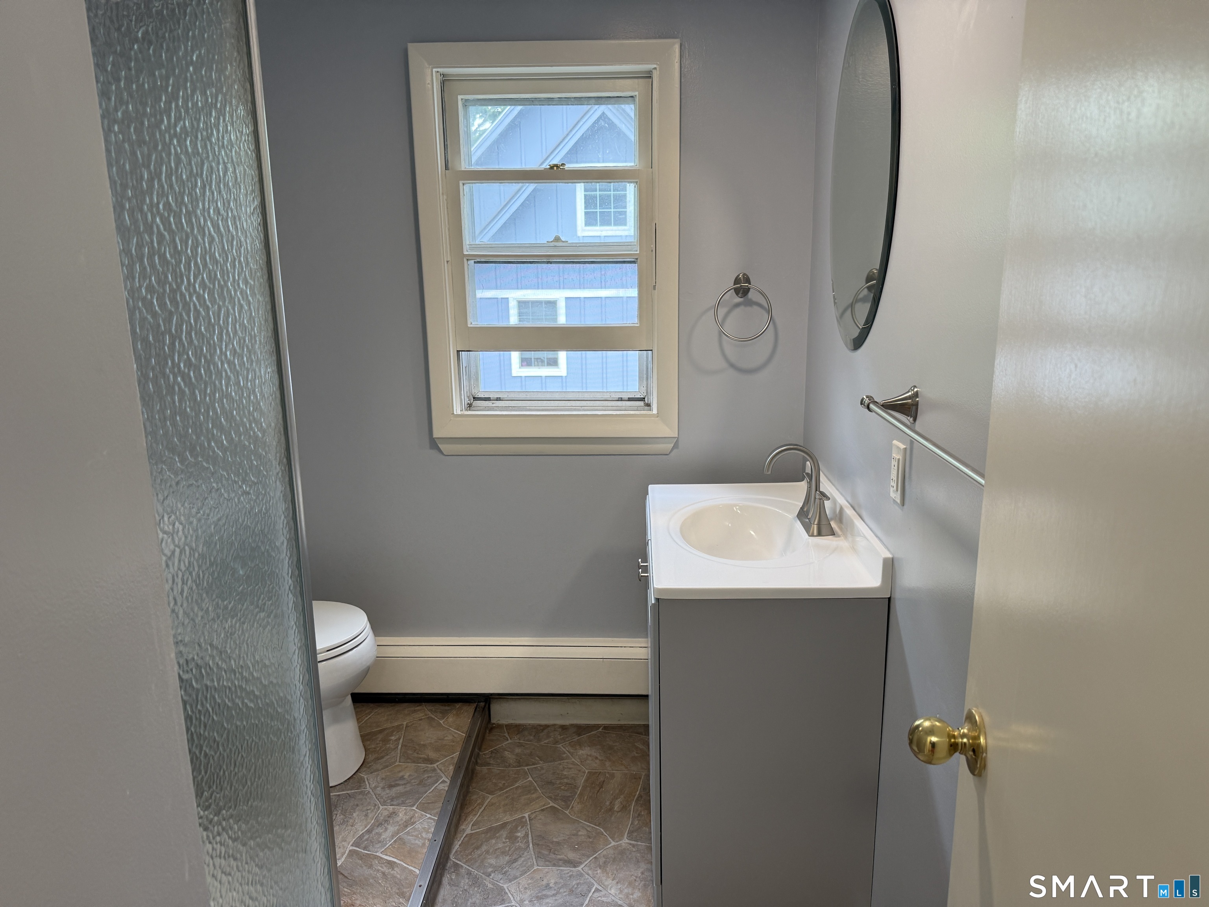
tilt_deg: -13.5
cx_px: 604
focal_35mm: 24
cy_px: 454
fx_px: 838
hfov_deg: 71.6
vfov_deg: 56.8
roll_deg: +0.3
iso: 125
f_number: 1.78
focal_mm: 6.76
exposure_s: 1/120
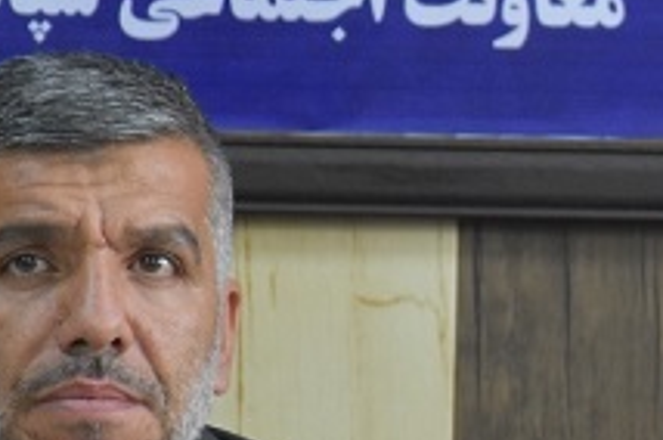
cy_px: 195
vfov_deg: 2.3
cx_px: 818
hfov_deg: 3.5
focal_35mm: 590
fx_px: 10849
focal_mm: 112
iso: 2500
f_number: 5.6
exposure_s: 1/60
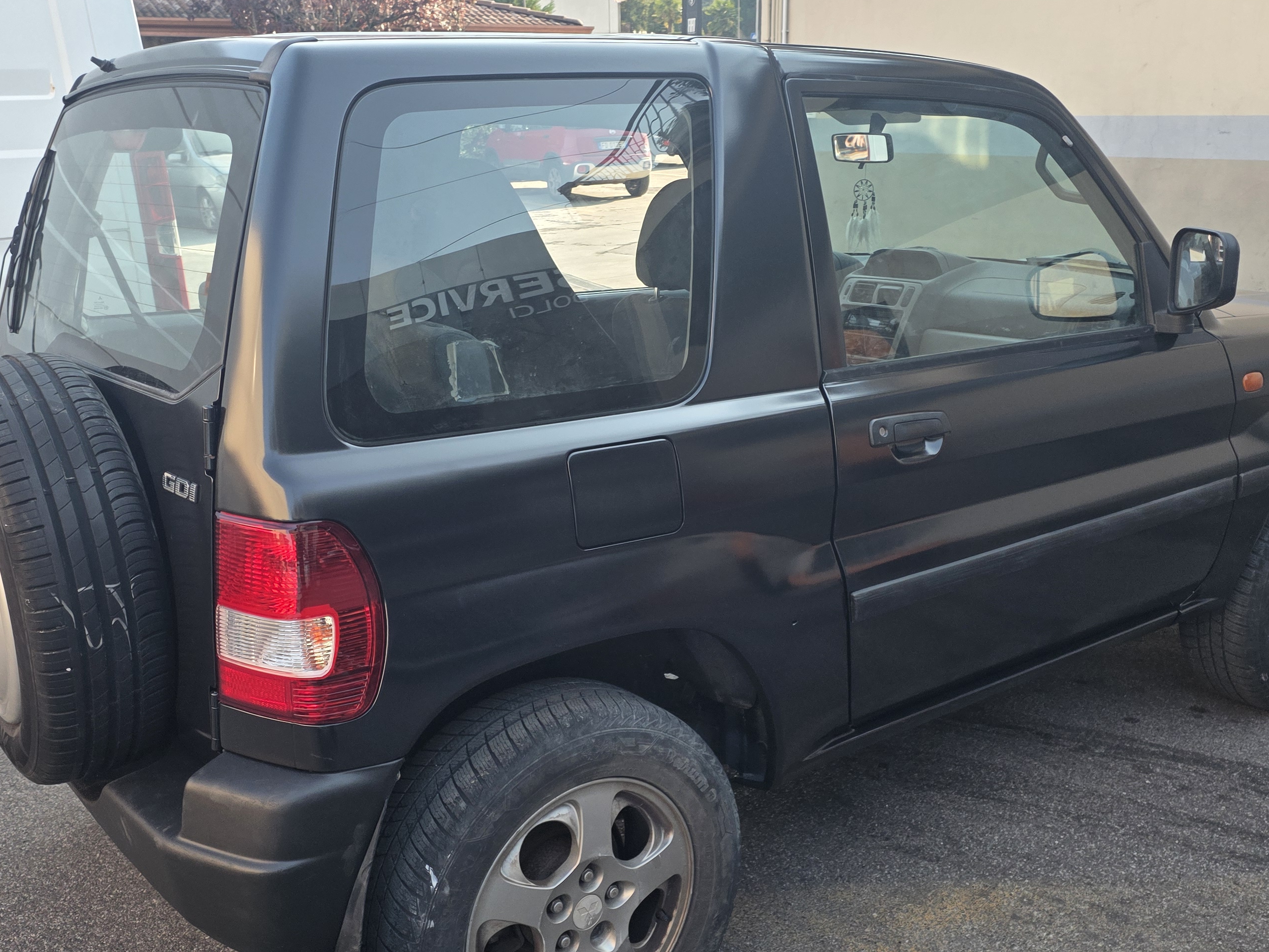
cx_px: 617
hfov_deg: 51.3
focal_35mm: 36
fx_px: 1320
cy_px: 547
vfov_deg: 39.6
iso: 40
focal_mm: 6.25
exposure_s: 1/359
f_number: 1.7
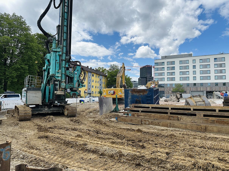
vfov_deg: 56.8
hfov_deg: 71.6
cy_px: 86
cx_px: 114
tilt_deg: +4.0
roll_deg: -0.7
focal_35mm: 24
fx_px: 159
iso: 80
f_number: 1.78
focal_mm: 6.86
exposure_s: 1/4762
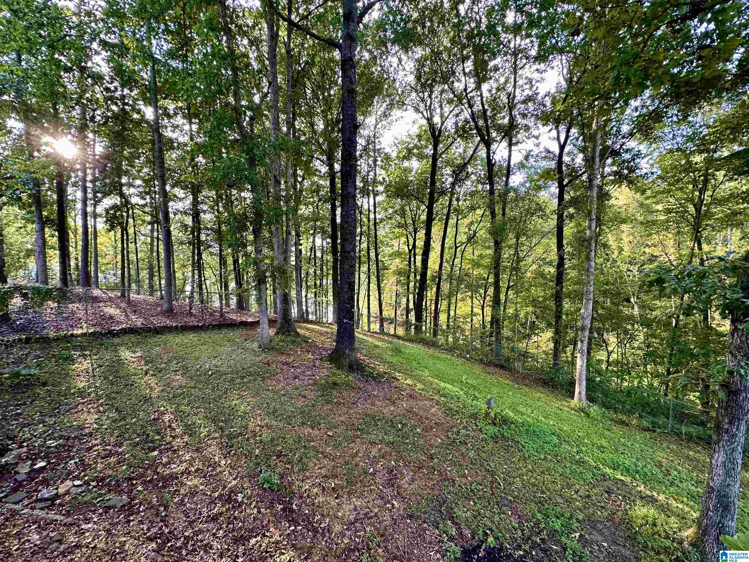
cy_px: 281
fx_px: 303
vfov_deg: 85.7
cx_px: 374
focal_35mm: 14
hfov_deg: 102.1
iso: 125
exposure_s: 1/99
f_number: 2.2
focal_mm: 2.22
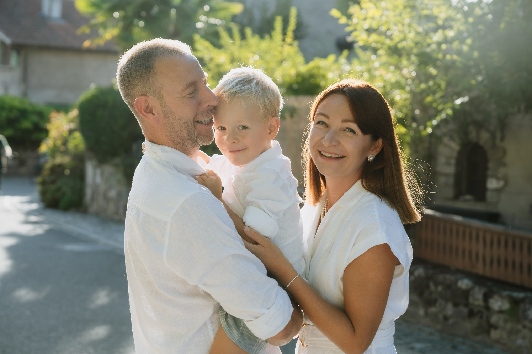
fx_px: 1005
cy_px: 177
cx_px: 266
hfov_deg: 29.7
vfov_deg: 20.0
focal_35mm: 68
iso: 400
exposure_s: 1/1600
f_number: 4.5
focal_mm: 68
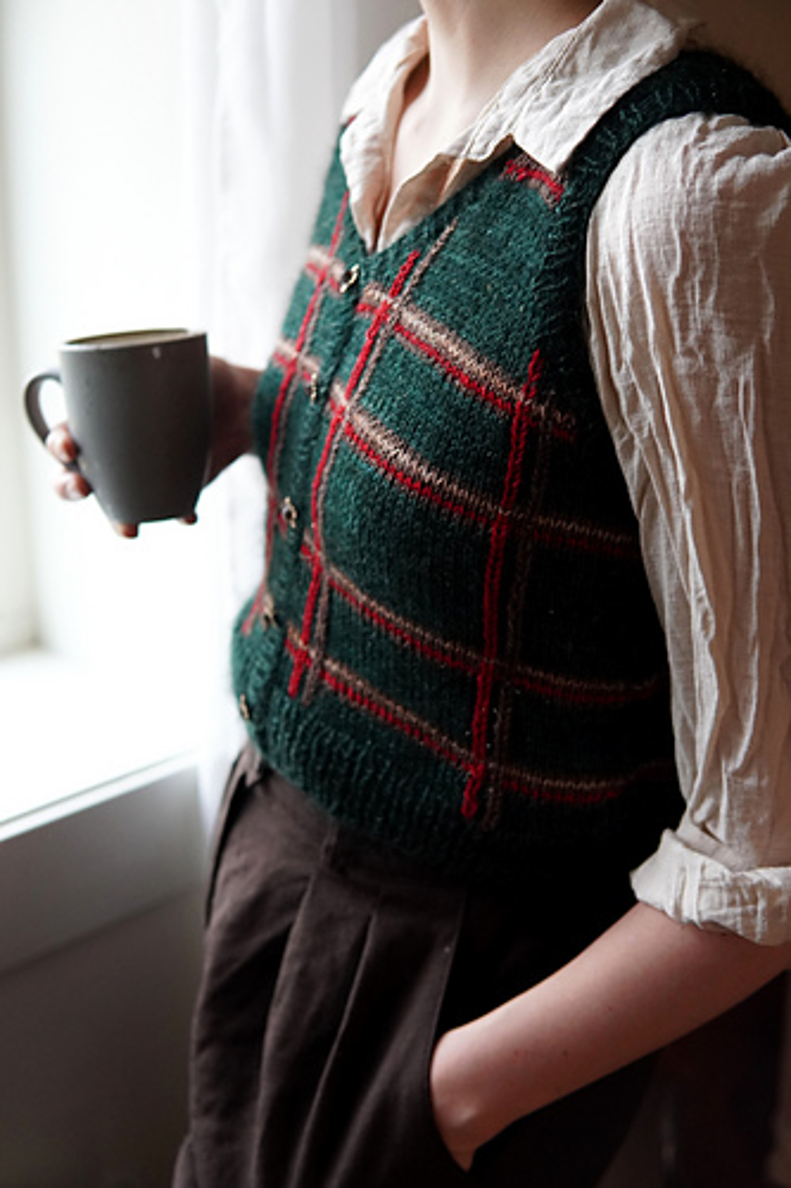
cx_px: 396
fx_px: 1484
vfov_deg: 43.6
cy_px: 594
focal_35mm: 45
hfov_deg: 29.8
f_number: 2.5
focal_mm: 30
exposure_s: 1/160
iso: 1600
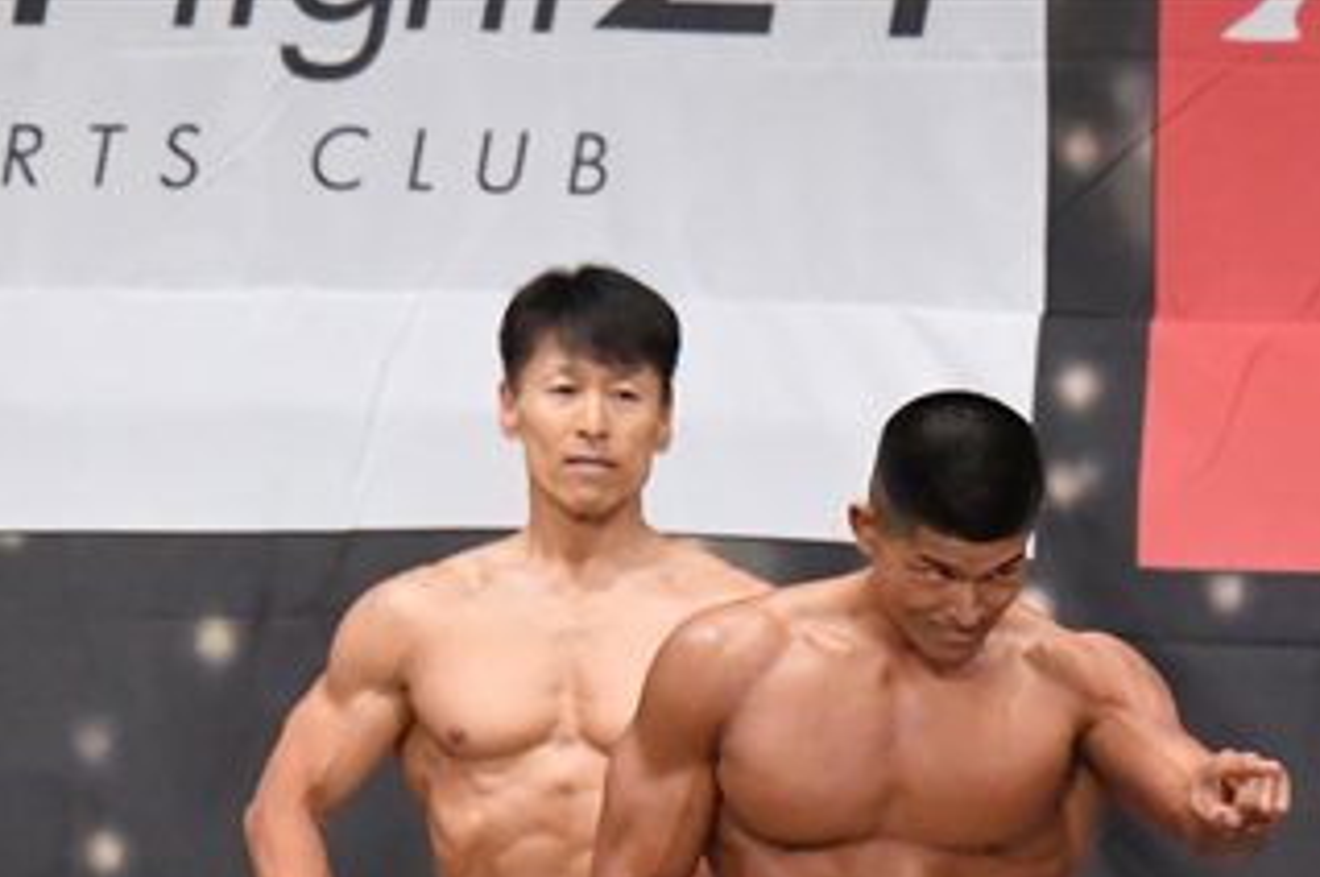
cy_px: 1063
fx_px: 16666
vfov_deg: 3.0
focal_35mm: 455
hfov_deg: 4.5
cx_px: 937
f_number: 5.6
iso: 6400
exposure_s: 1/400
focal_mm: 125
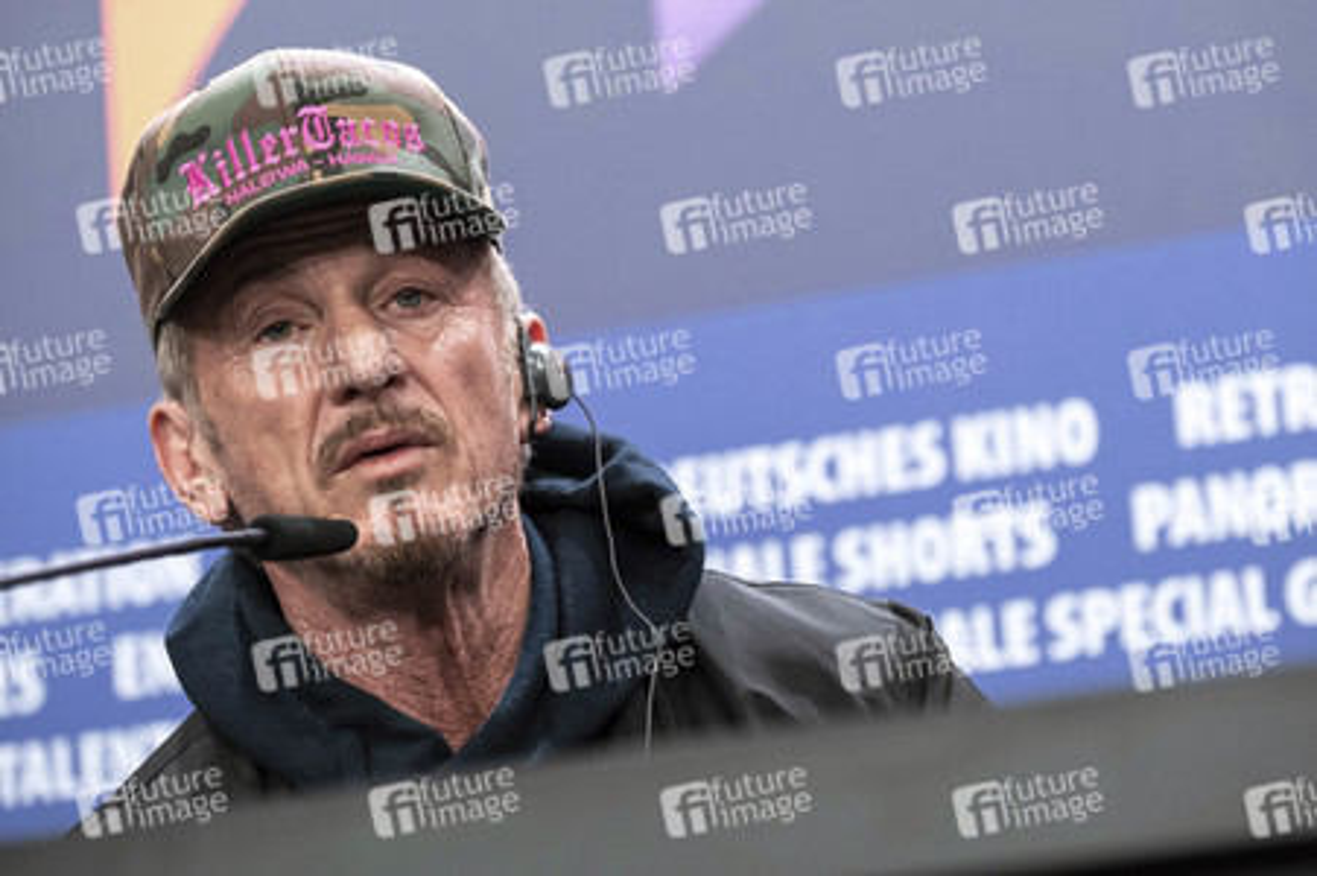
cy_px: 438
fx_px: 5812
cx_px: 658
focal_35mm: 159
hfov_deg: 12.9
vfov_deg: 8.6
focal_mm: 106
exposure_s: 1/125
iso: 1600
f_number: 4
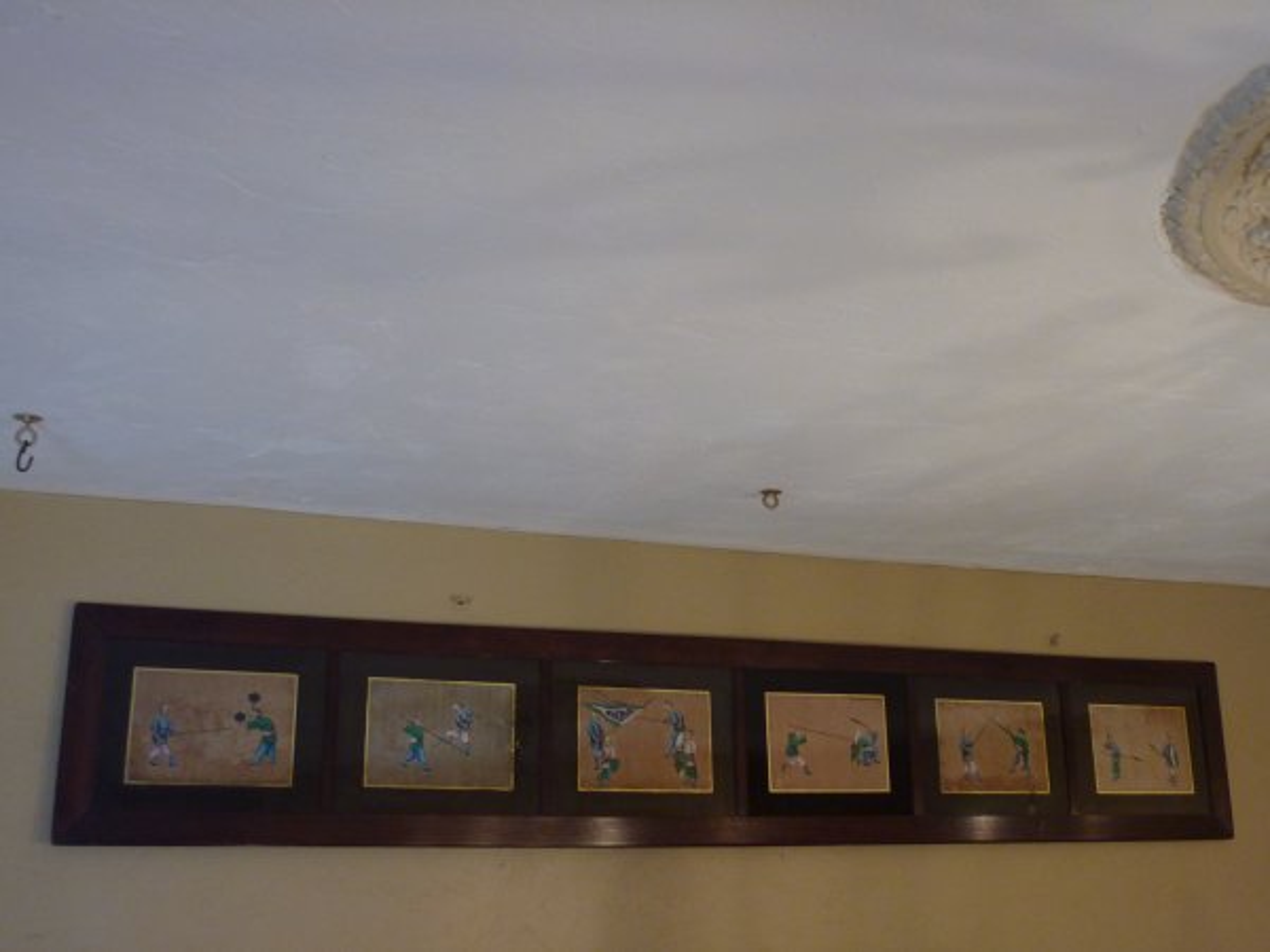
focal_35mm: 37
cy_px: 476
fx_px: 1357
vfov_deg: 38.7
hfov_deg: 50.1
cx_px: 635
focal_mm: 6.1
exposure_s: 1/30
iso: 250
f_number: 3.6
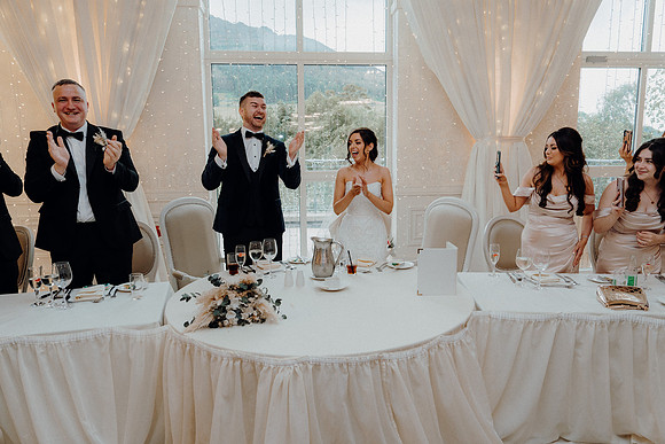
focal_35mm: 25
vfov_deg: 51.3
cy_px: 222
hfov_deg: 71.5
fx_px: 462
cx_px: 332
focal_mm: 25
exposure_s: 1/160
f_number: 3.5
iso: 1000
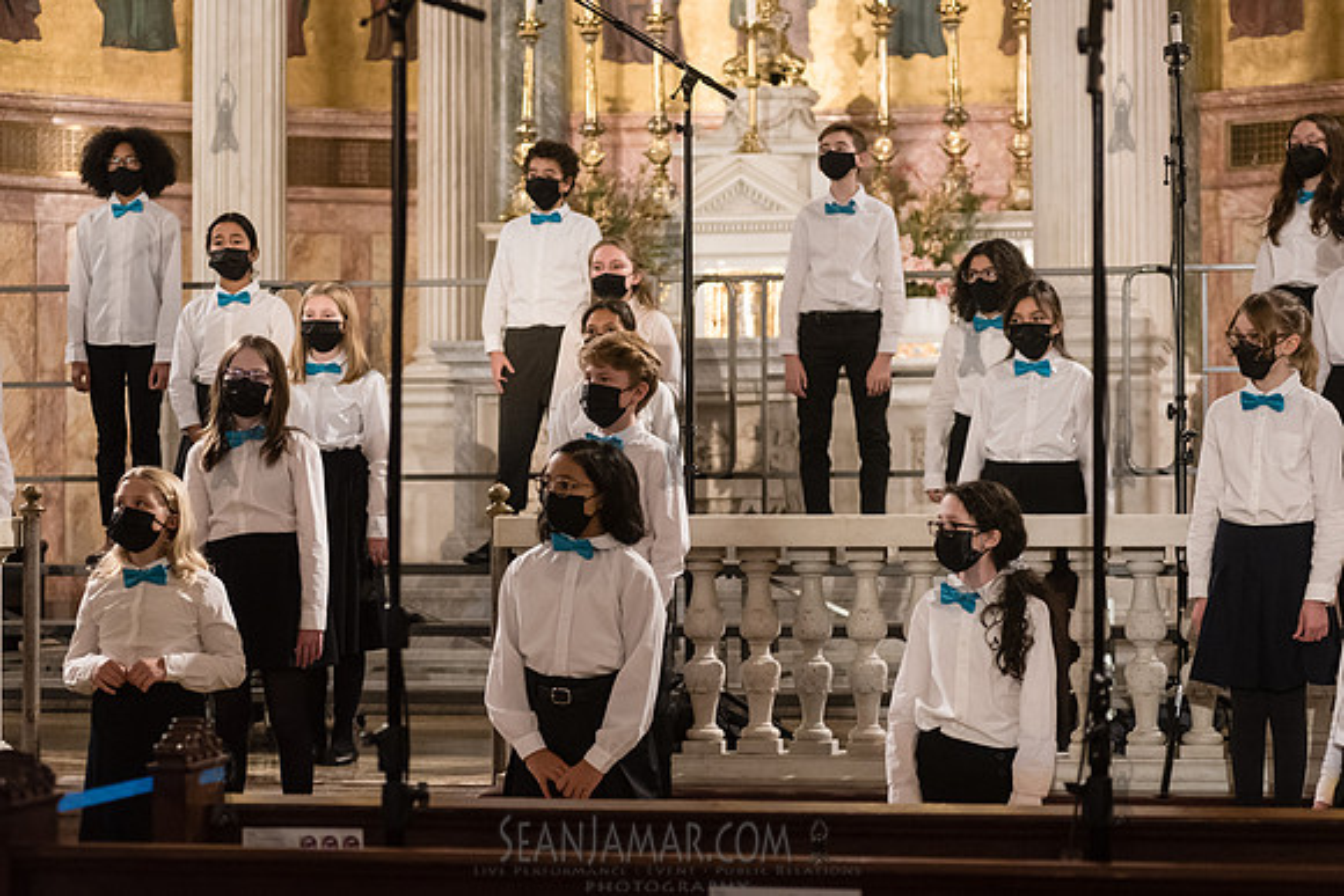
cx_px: 672
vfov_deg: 16.2
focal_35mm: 84
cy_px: 448
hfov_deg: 24.0
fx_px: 3155
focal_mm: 80
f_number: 4
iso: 4000
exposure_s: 1/200
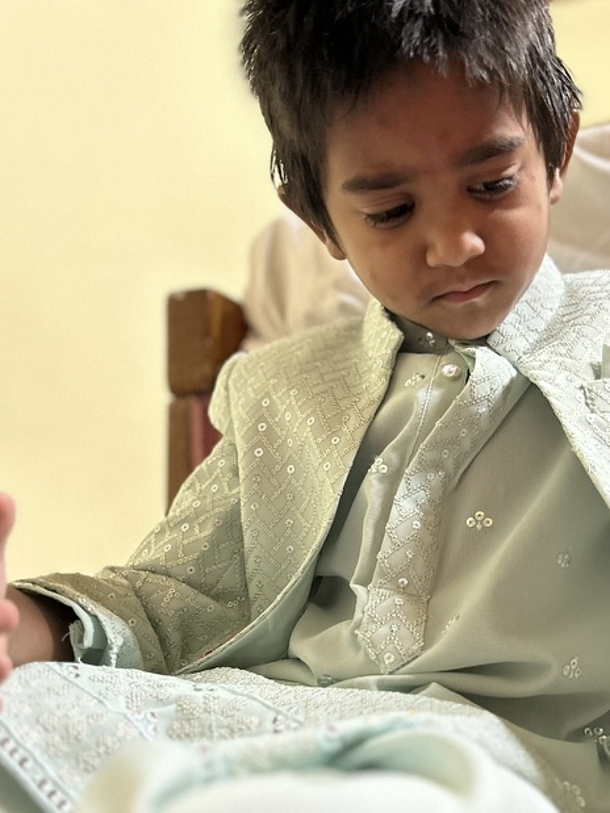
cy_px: 424
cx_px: 488
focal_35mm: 43
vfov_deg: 43.8
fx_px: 1011
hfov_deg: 32.7
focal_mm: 5.7
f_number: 1.5
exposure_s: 1/25
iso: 640
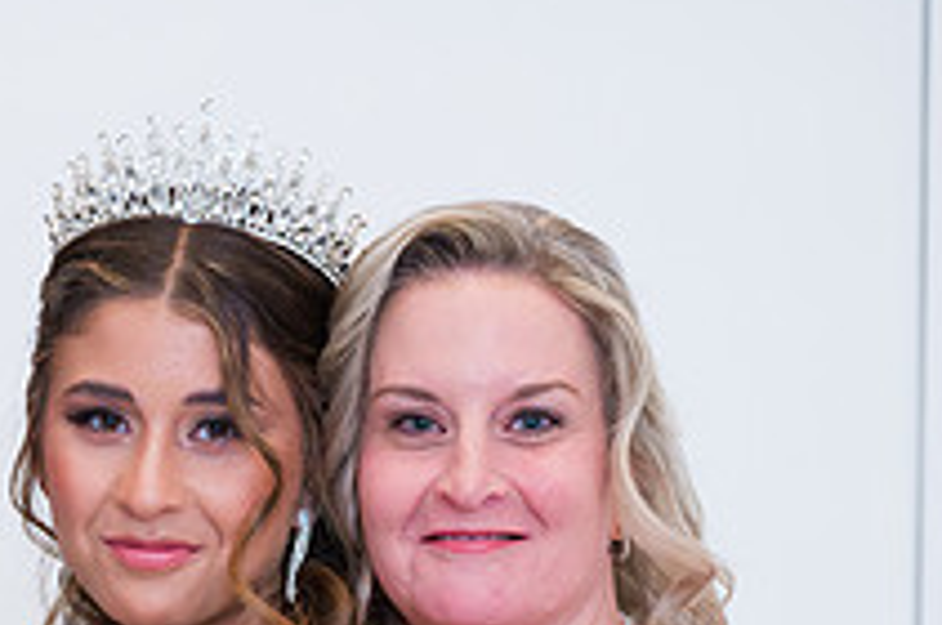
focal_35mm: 178
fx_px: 4651
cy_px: 826
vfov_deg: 7.6
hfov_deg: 11.5
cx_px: 97
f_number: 4
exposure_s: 1/200
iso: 1600
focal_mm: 63
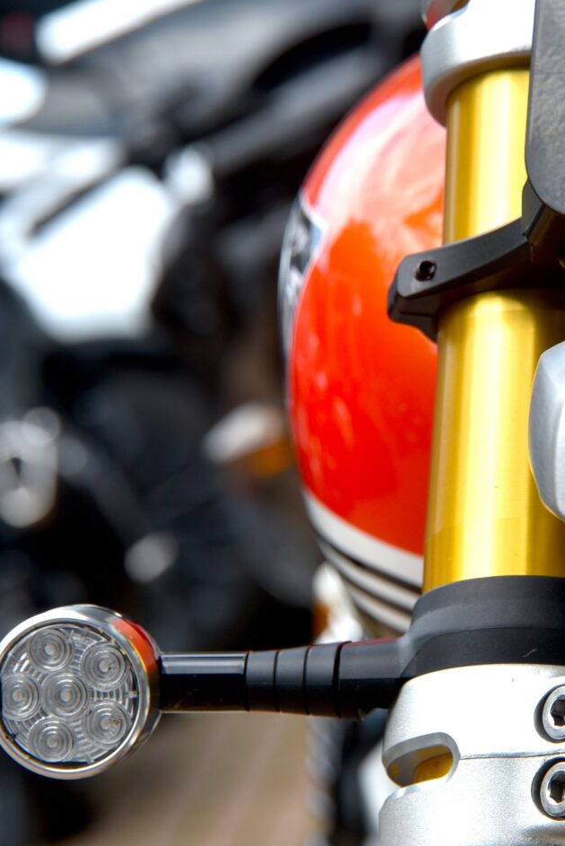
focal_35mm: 190
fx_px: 4466
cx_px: 459
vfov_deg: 10.8
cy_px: 458
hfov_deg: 7.2
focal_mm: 70
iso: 100
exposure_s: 1/160
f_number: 6.3
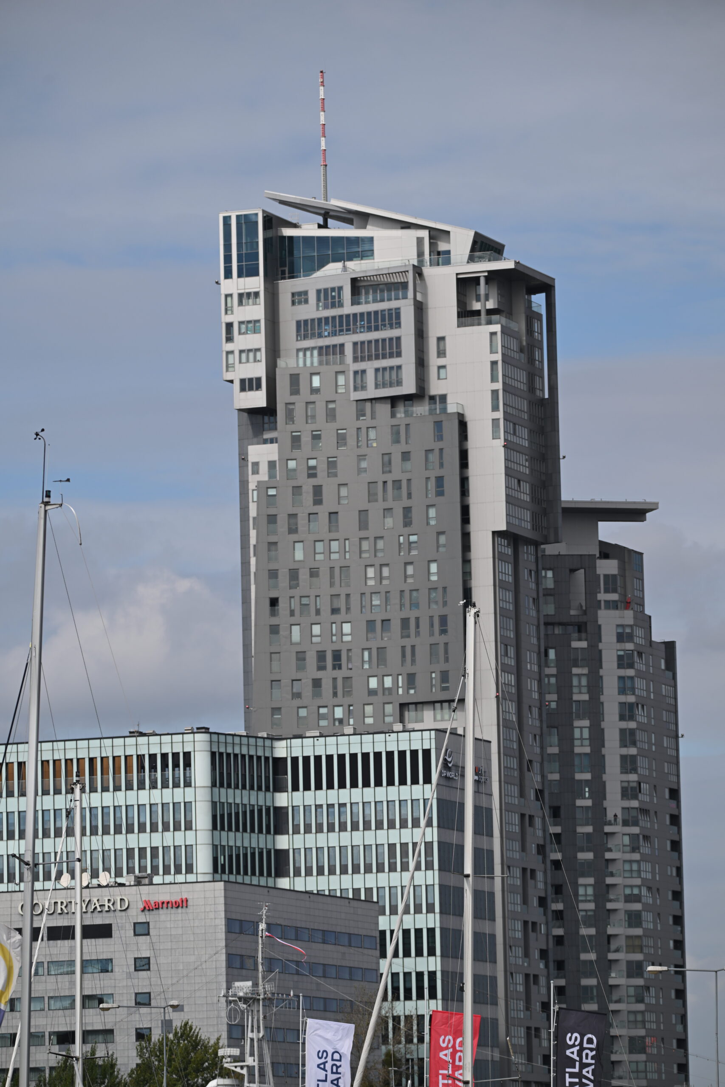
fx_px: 5436
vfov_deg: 11.4
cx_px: 362
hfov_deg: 7.6
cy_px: 544
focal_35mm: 180
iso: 100
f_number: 5.6
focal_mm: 180
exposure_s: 1/800
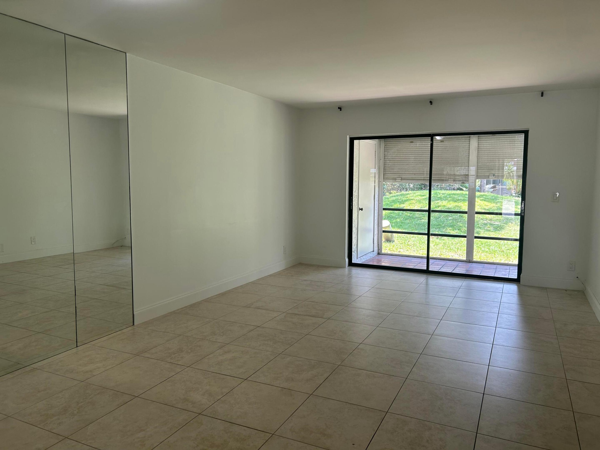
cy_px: 225
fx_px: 451
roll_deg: +0.2
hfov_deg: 67.3
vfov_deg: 53.1
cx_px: 300
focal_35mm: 26
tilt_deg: -4.8
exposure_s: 1/120
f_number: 1.5
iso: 50
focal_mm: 5.7
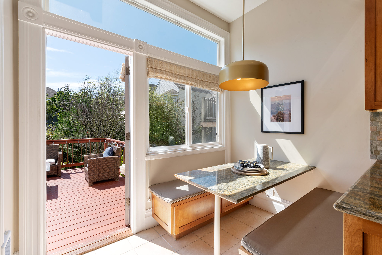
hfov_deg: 96.7
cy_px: 128
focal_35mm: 16
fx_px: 170
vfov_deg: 73.7
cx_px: 191
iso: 100
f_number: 9
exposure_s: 1/13
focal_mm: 16
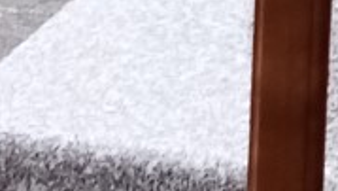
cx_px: 285
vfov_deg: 9.9
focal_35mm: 101
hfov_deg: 20.8
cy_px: -321
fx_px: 906
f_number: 1.8
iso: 111
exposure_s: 1/128
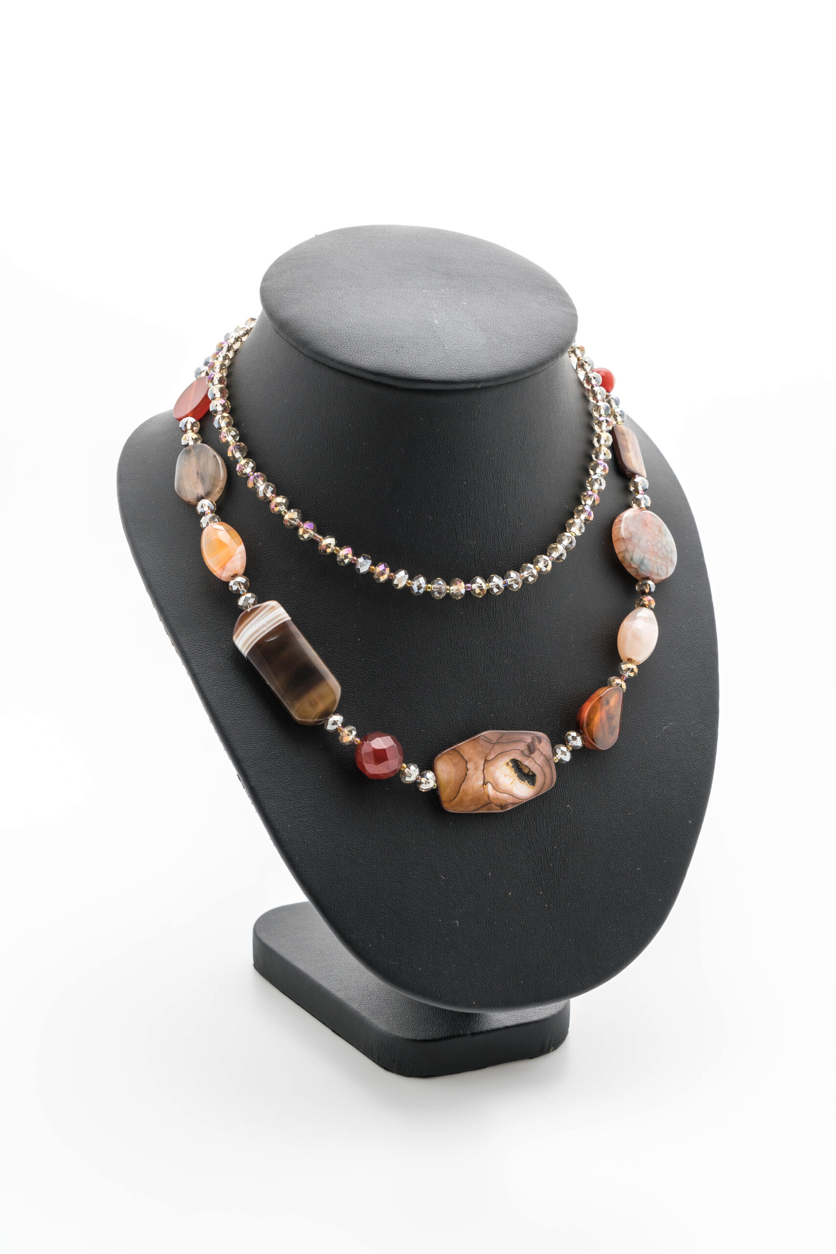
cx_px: 418
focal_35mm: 70
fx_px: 2437
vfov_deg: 28.8
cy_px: 627
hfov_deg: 19.5
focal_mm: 70
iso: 100
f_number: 11
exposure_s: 1/100
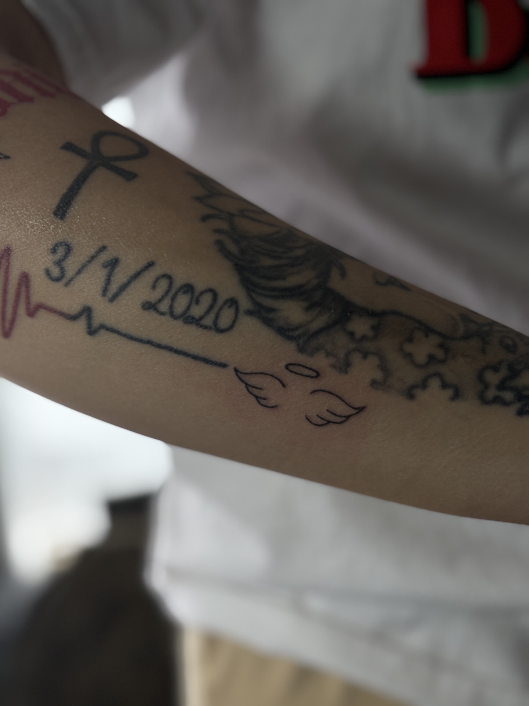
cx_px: 264
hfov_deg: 28.0
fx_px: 1060
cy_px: 353
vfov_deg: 36.8
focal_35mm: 52
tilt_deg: -6.5
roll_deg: +5.7
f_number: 1.6
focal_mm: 5.96
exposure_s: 1/151
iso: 50
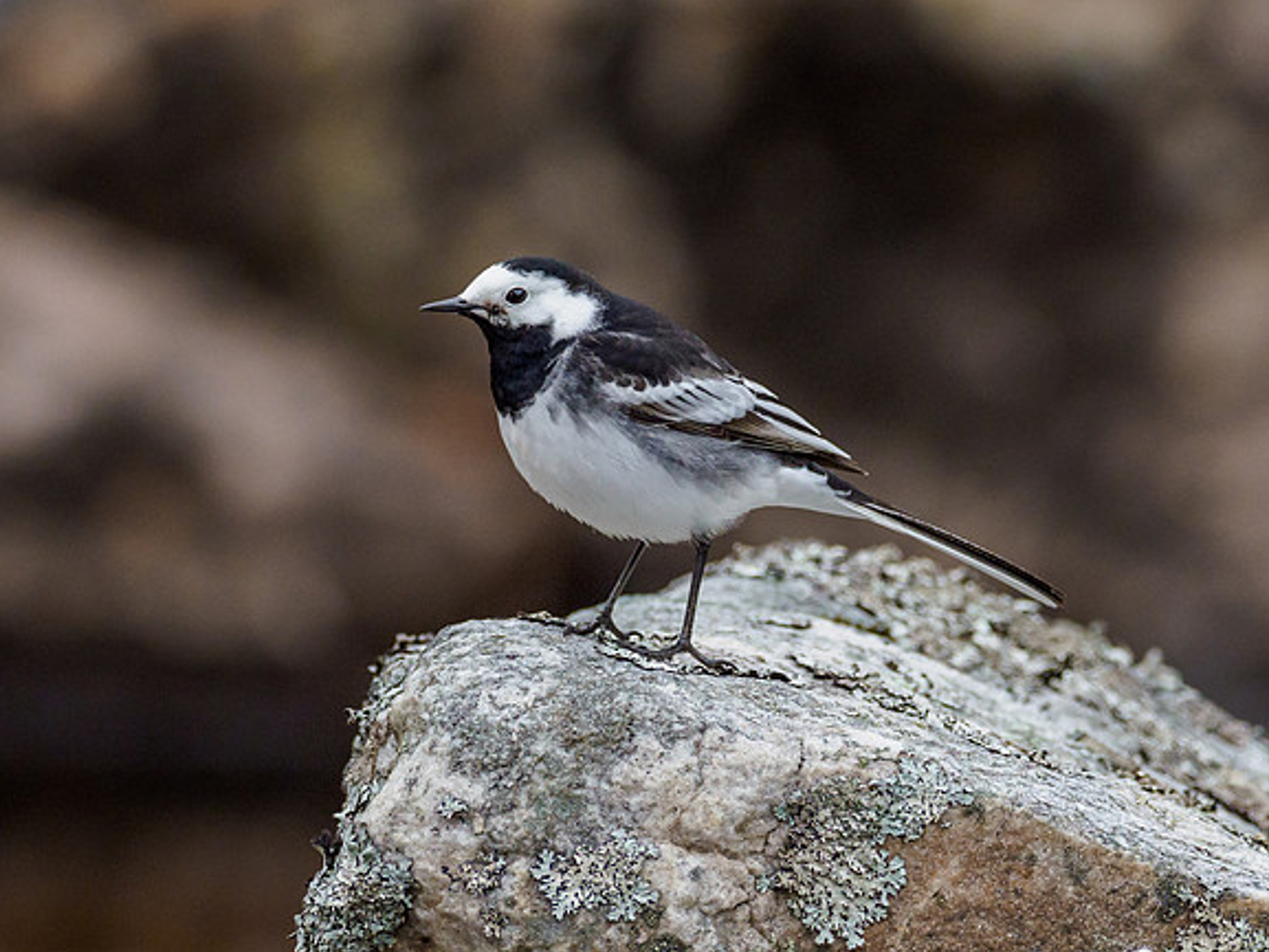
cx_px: 778
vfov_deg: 1.5
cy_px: 223
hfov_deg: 2.1
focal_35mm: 962
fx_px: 35274
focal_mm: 300
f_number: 4
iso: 1600
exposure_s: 1/1250
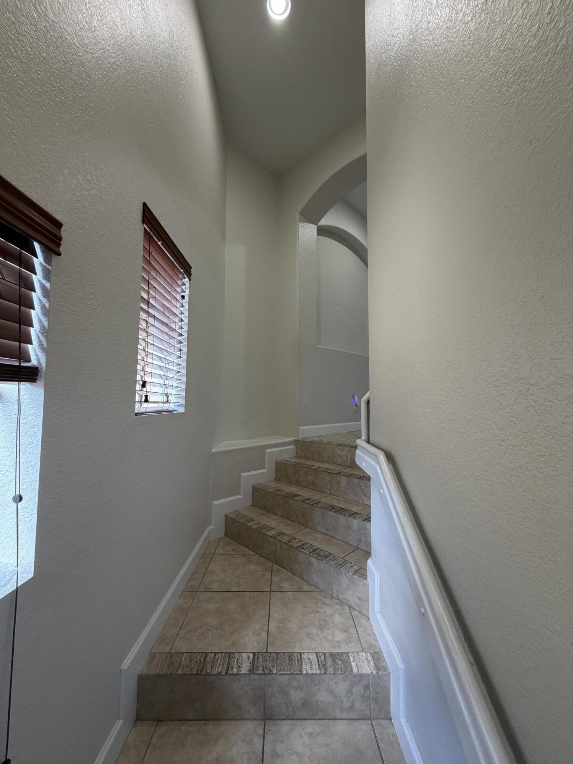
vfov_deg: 102.1
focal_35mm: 14
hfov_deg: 85.7
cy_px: 382
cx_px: 286
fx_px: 309
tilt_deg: +3.9
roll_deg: -0.3
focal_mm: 2.22
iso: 250
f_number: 2.2
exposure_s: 1/120
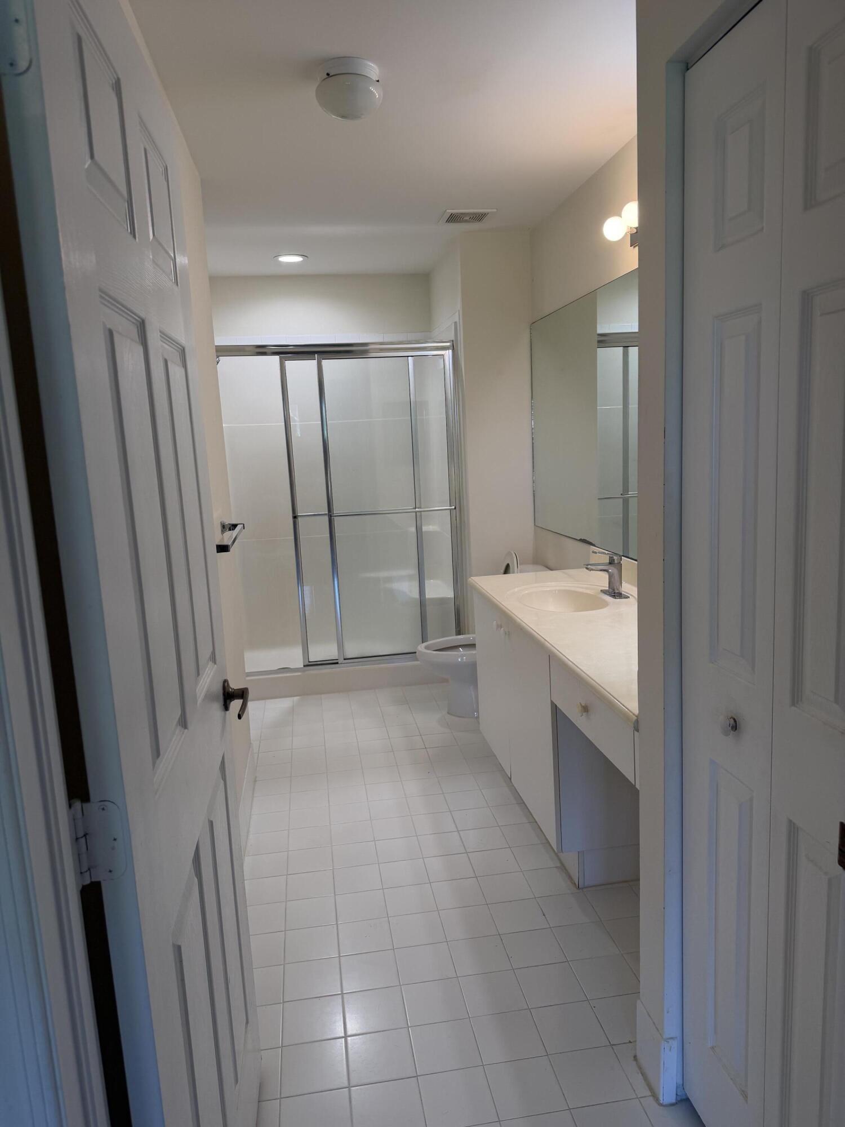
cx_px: 422
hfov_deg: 56.8
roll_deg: +3.8
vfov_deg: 71.6
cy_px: 564
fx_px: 781
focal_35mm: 24
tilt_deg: -9.0
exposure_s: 1/137
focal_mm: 6.76
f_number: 1.78
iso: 80
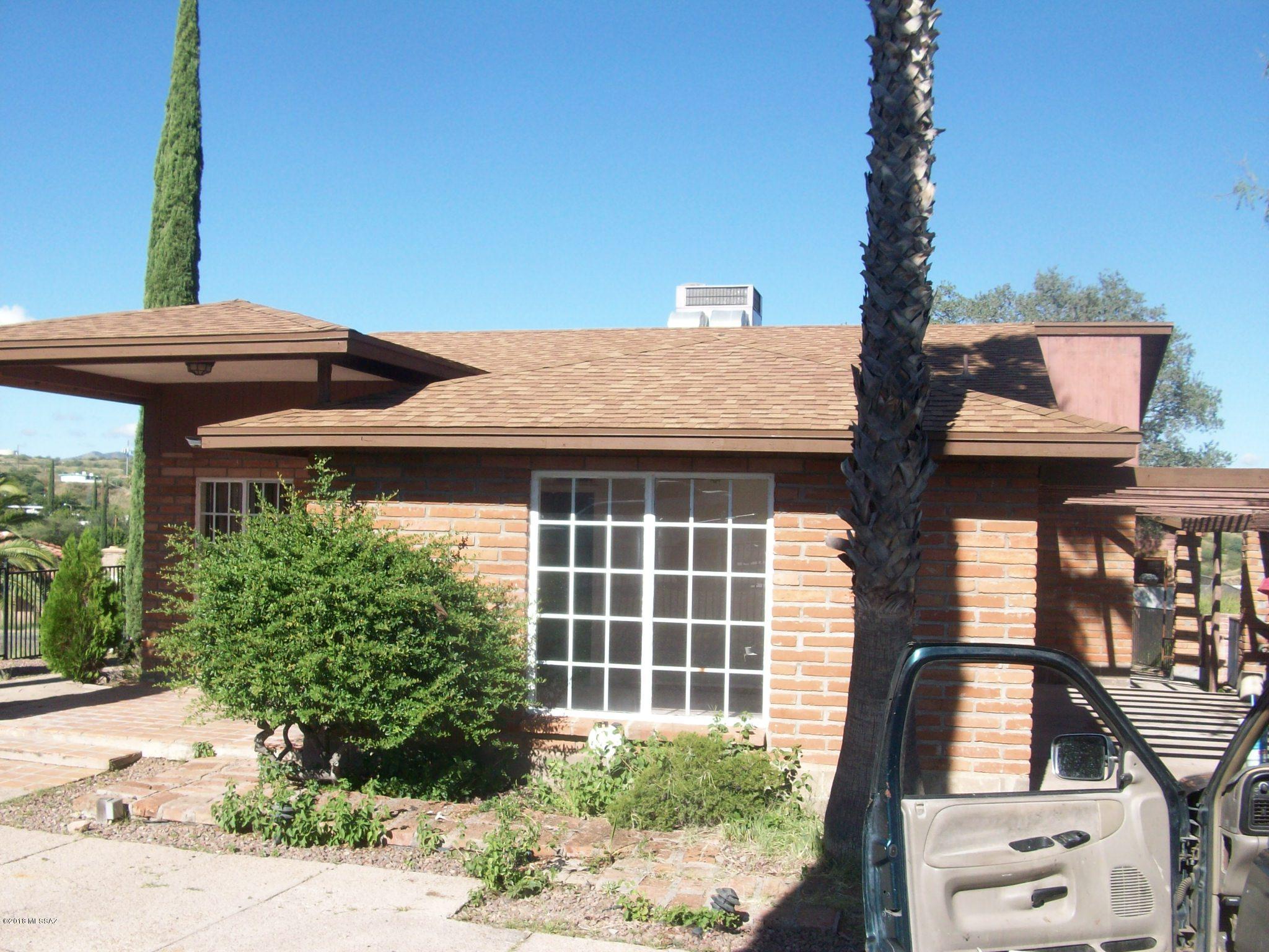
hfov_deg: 54.0
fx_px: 1246
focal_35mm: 34
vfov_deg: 41.8
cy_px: 476
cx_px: 634
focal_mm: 5.7
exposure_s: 1/224
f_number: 5.5
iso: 64
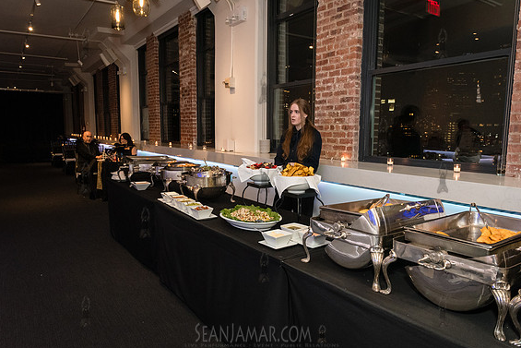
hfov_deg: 69.4
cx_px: 255
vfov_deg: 49.6
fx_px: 376
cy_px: 176
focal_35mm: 26
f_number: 4.5
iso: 5000
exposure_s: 1/160
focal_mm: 24
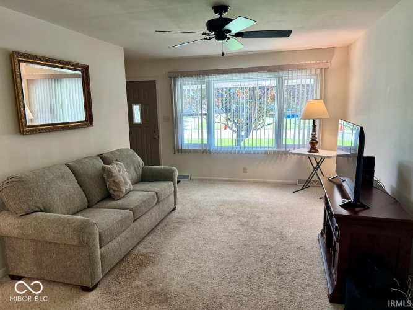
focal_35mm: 24
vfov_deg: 56.8
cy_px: 155
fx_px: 286
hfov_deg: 71.6
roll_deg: +1.0
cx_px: 206
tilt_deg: -10.1
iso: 250
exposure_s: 1/60
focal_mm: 6.76
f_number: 1.78
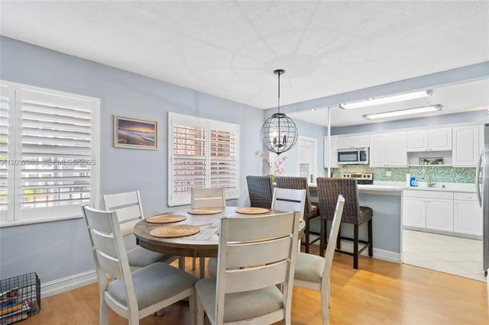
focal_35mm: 18
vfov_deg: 67.3
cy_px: 162
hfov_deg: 90.0
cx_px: 244
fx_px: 244
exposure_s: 1/5
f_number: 8
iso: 400
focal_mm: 18
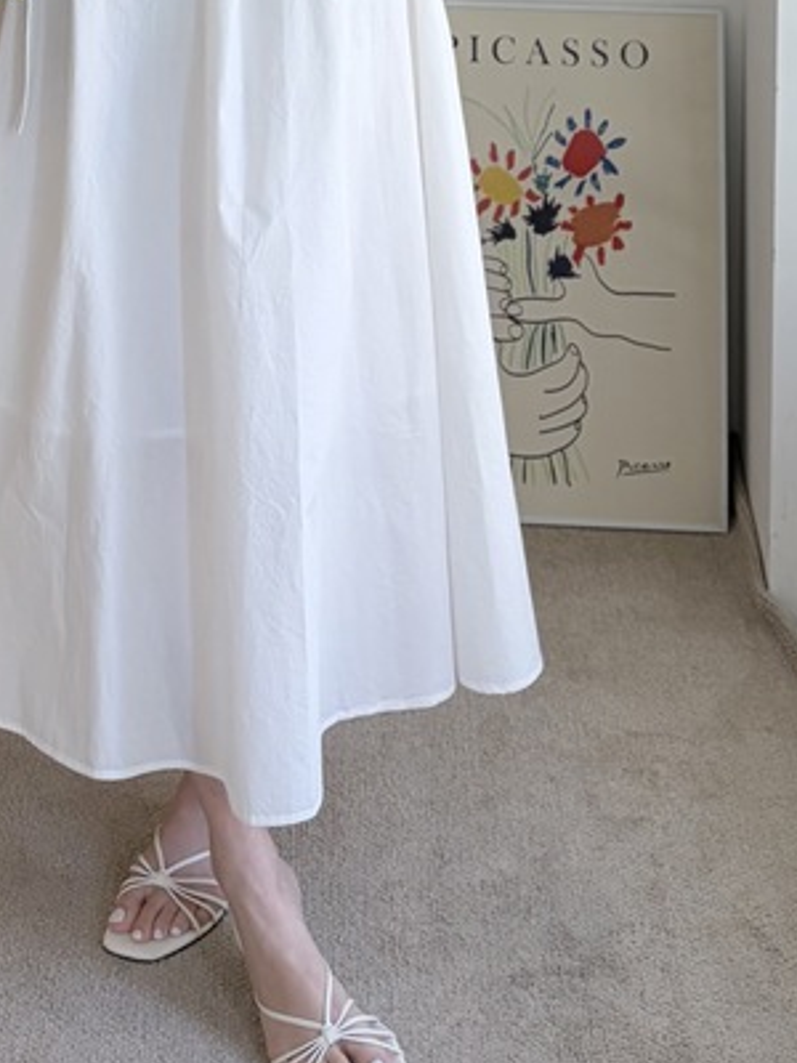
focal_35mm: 65
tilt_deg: -8.8
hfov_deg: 22.6
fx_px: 1995
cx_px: 332
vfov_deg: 27.0
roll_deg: +0.3
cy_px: -146
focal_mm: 5.96
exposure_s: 1/120
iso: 80
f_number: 1.6
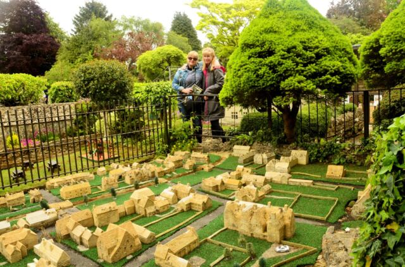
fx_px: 303
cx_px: 202
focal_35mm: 27
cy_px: 134
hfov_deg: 67.5
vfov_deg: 47.7
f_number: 16
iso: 200
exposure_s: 1/25
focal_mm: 18
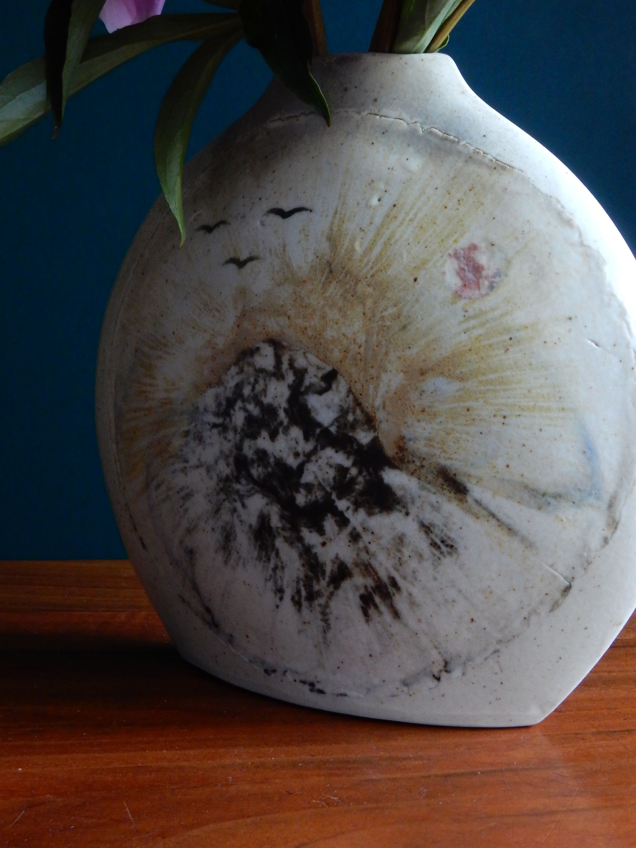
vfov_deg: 34.8
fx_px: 1347
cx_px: 382
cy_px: 337
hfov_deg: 26.5
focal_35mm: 55
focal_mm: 7.6
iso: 400
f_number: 4.2
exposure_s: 1/20
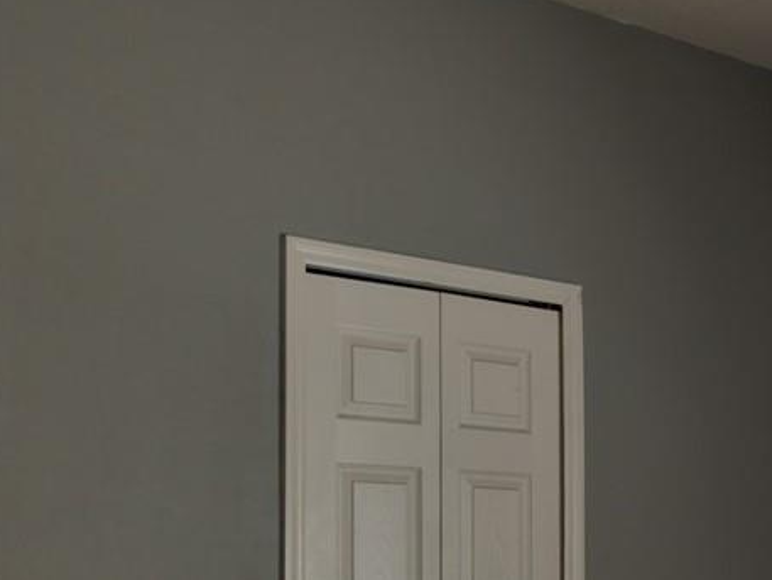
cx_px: 1015
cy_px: 588
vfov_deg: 17.2
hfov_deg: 21.1
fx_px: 1874
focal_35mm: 84
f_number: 1.8
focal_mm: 8.67
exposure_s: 1/40
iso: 100
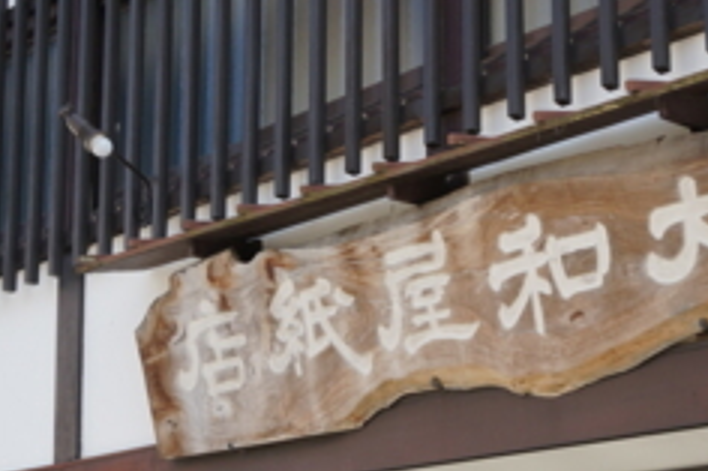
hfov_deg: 31.8
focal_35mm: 61
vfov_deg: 21.1
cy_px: 514
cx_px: 597
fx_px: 1199
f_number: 6.3
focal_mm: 16
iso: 100
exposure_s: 1/100
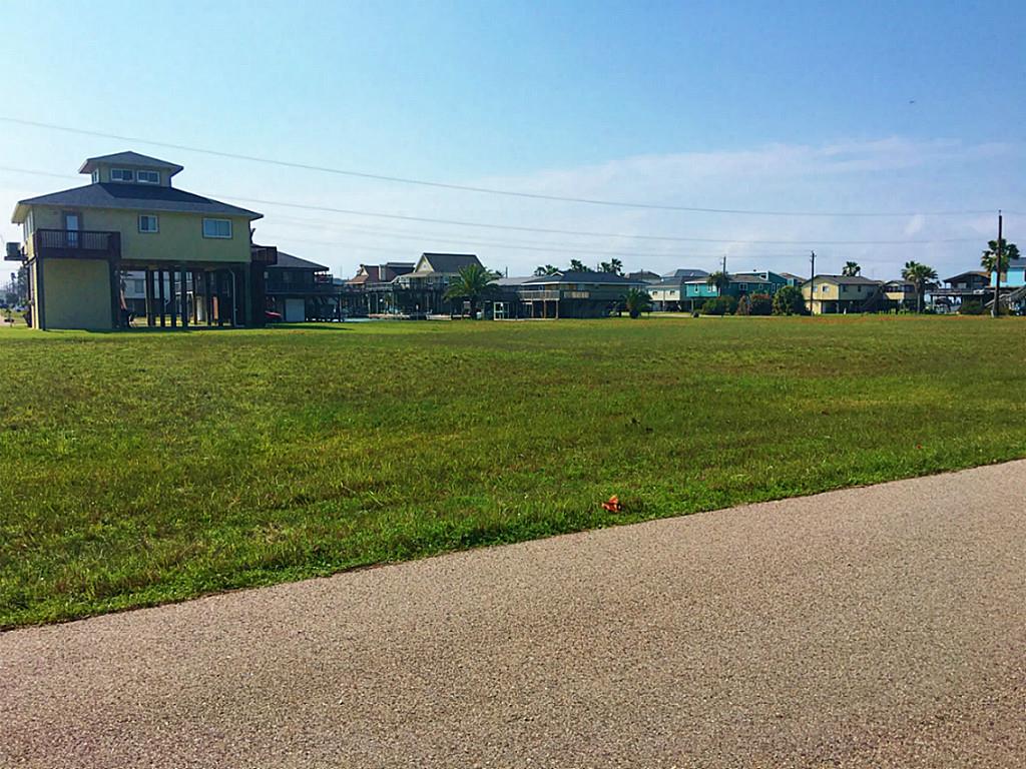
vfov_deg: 48.2
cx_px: 513
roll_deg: +0.1
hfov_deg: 61.7
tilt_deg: -4.3
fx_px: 860
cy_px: 384
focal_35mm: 29
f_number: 2.2
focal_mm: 4.15
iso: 25
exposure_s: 1/3077
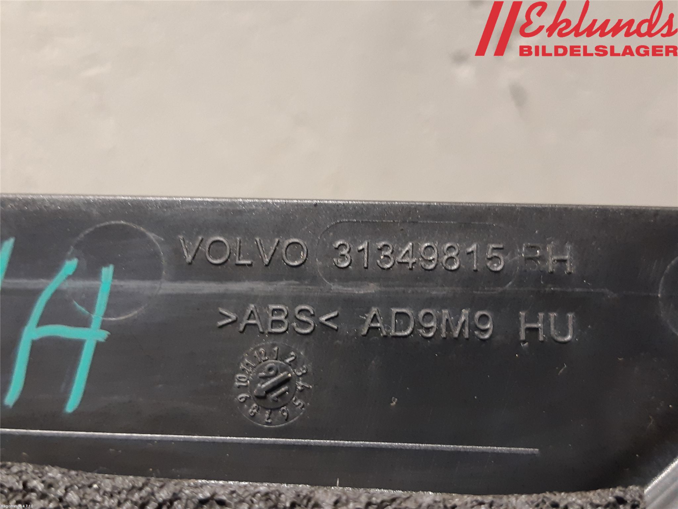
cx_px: 339
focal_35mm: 26
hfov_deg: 67.3
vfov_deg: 53.1
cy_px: 254
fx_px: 509
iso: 200
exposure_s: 1/25
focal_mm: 3.93
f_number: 1.7
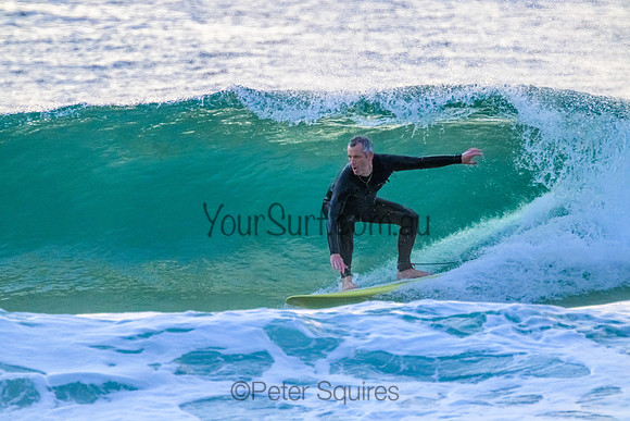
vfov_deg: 1.7
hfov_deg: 2.6
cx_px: 315
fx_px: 14003
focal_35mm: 800
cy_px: 210
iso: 6400
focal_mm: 800
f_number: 11
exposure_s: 1/1250
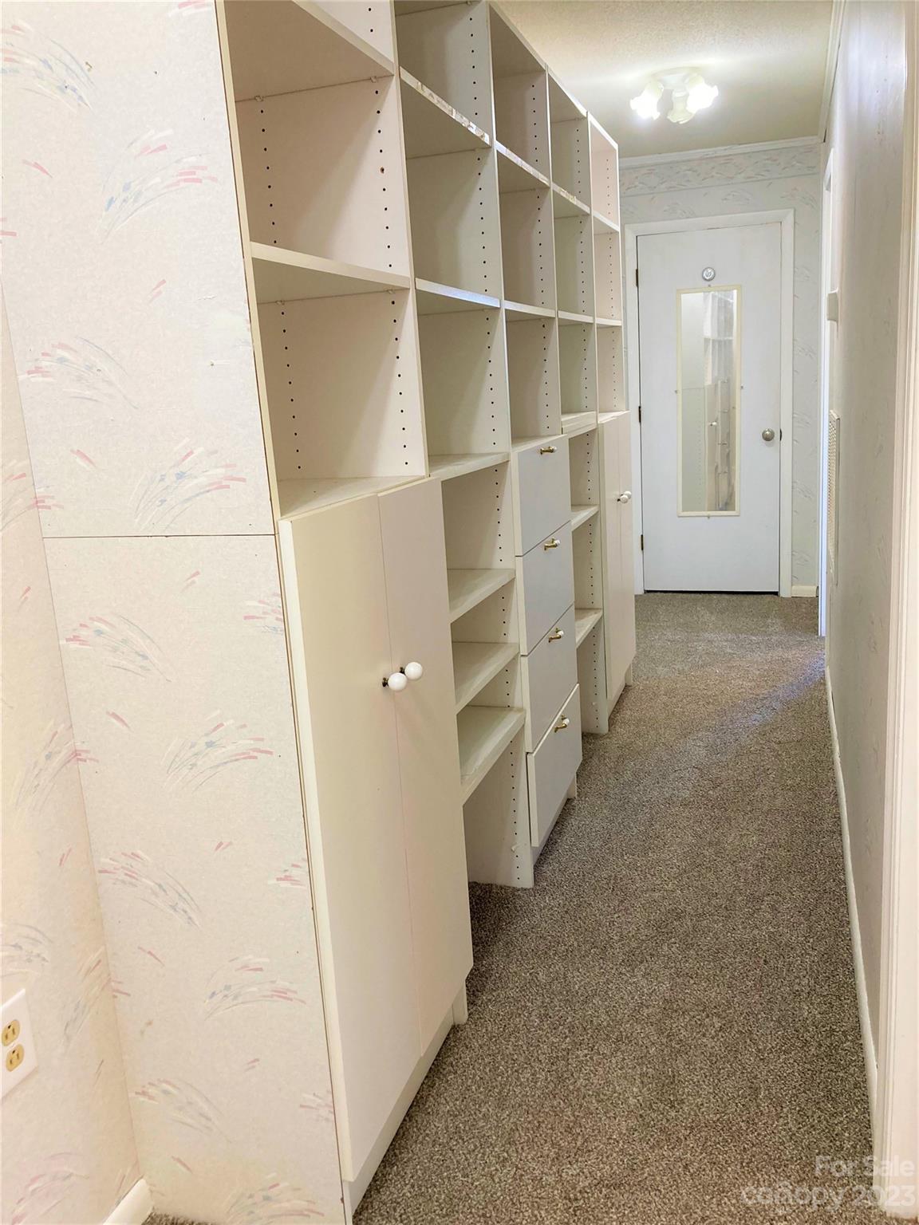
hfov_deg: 49.7
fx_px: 991
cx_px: 460
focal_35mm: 28
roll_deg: +2.9
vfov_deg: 63.4
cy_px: 612
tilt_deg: -11.1
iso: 100
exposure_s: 1/60
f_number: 1.8
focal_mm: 3.99
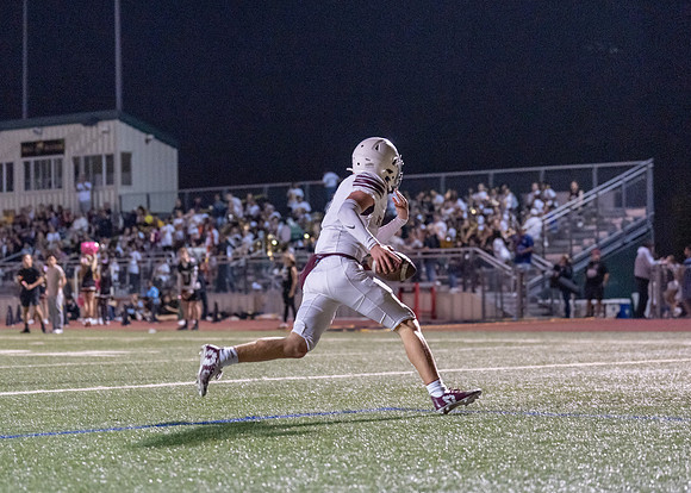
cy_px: 263
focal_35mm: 102
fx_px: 2005
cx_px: 317
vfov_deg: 14.0
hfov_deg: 19.6
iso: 3200
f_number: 2.8
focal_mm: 78
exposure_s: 1/800
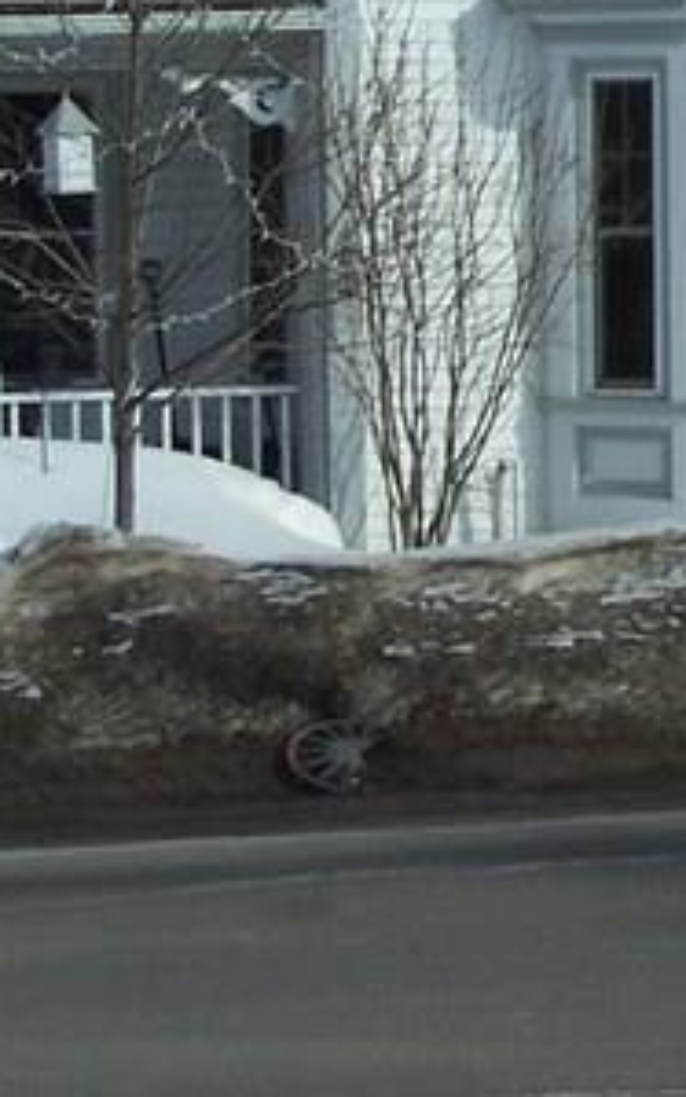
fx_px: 4126
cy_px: 220
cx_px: 866
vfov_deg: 15.1
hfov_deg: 9.4
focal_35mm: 138
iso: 80
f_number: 5.6
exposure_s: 1/750
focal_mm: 6.3
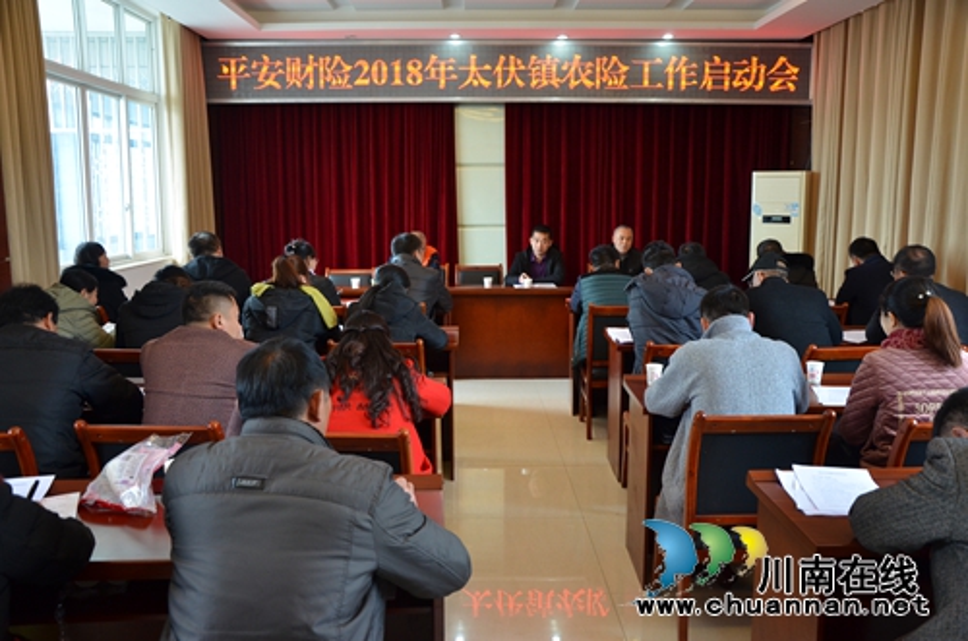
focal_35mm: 33
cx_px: 484
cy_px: 320
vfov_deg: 39.8
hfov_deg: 57.3
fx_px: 885
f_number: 4
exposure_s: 1/60
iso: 720
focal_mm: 22
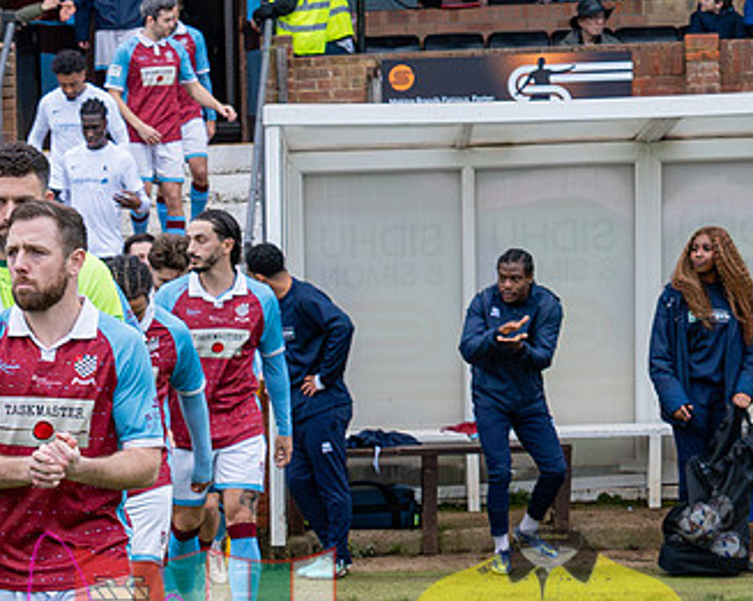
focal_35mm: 166
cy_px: 814
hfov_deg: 11.5
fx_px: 3696
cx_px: 5
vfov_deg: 9.1
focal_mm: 35
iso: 1250
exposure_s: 1/320
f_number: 5
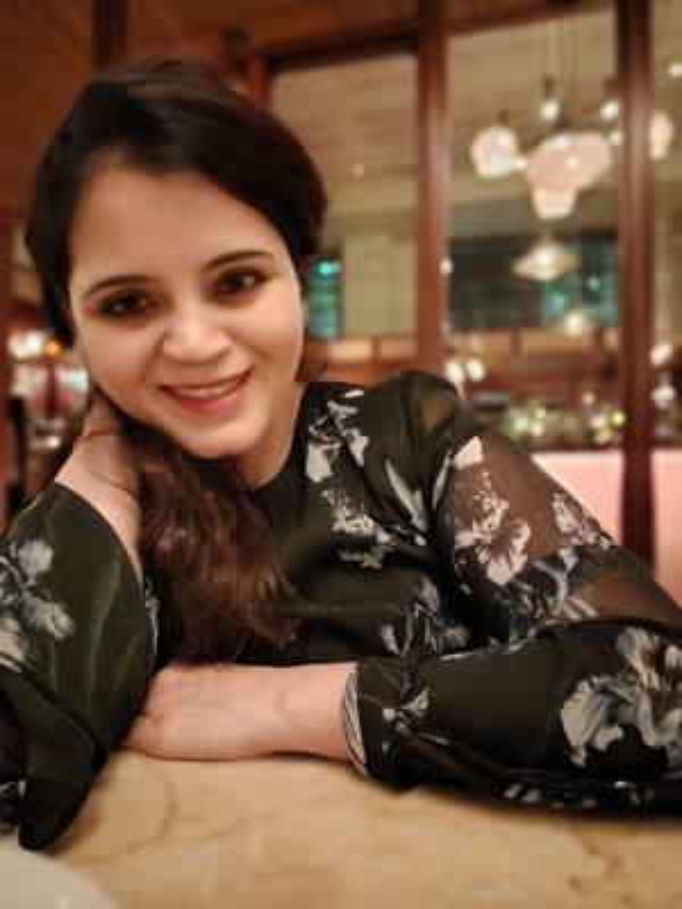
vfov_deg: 73.9
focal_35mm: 23
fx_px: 604
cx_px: 341
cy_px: 454
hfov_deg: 58.9
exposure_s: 1/16
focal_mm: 2.66
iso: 6400
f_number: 2.4
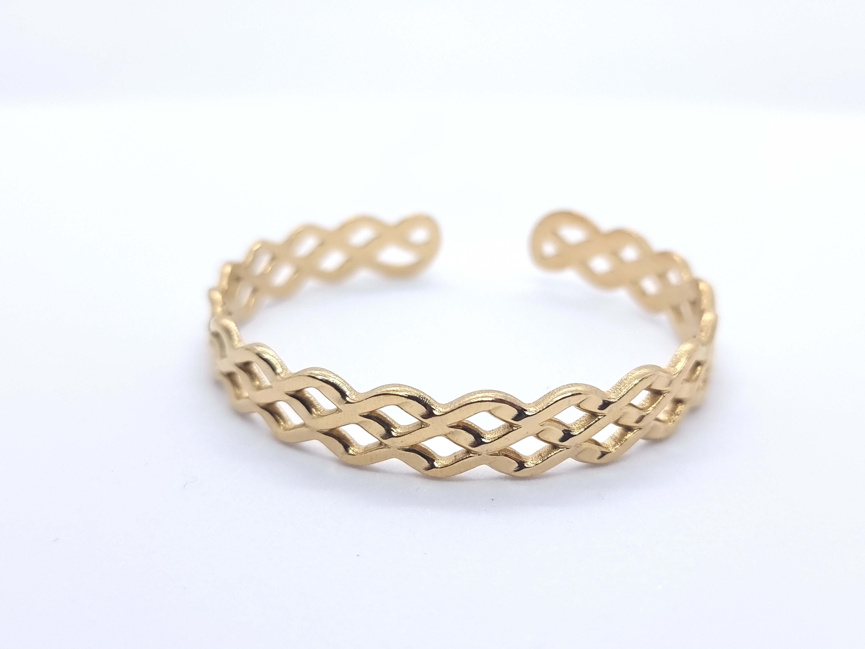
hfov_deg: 71.6
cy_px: 324
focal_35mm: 24
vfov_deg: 56.8
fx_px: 600
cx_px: 432
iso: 80
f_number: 1.8
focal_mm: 6.7
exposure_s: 1/180
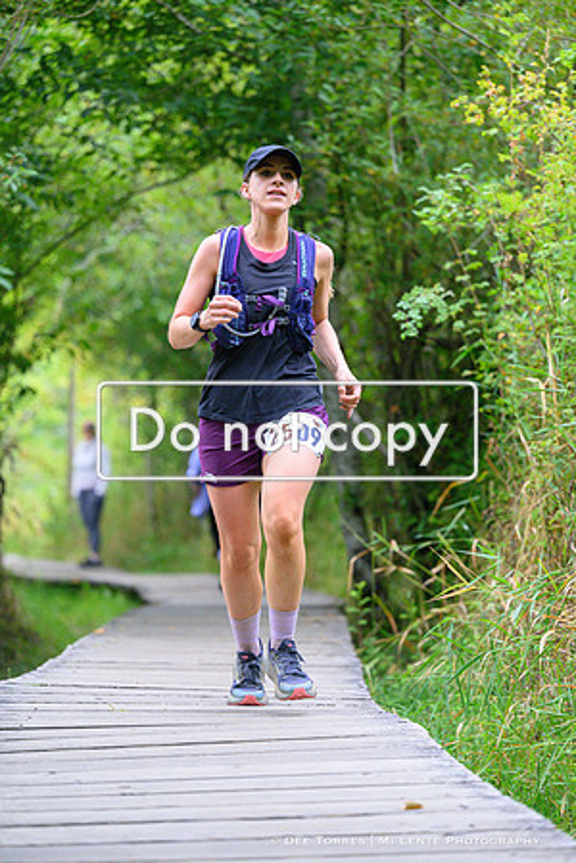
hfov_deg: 11.9
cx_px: 288
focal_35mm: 115
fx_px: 2760
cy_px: 432
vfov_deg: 17.8
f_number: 3.2
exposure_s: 1/800
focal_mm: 115
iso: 2800
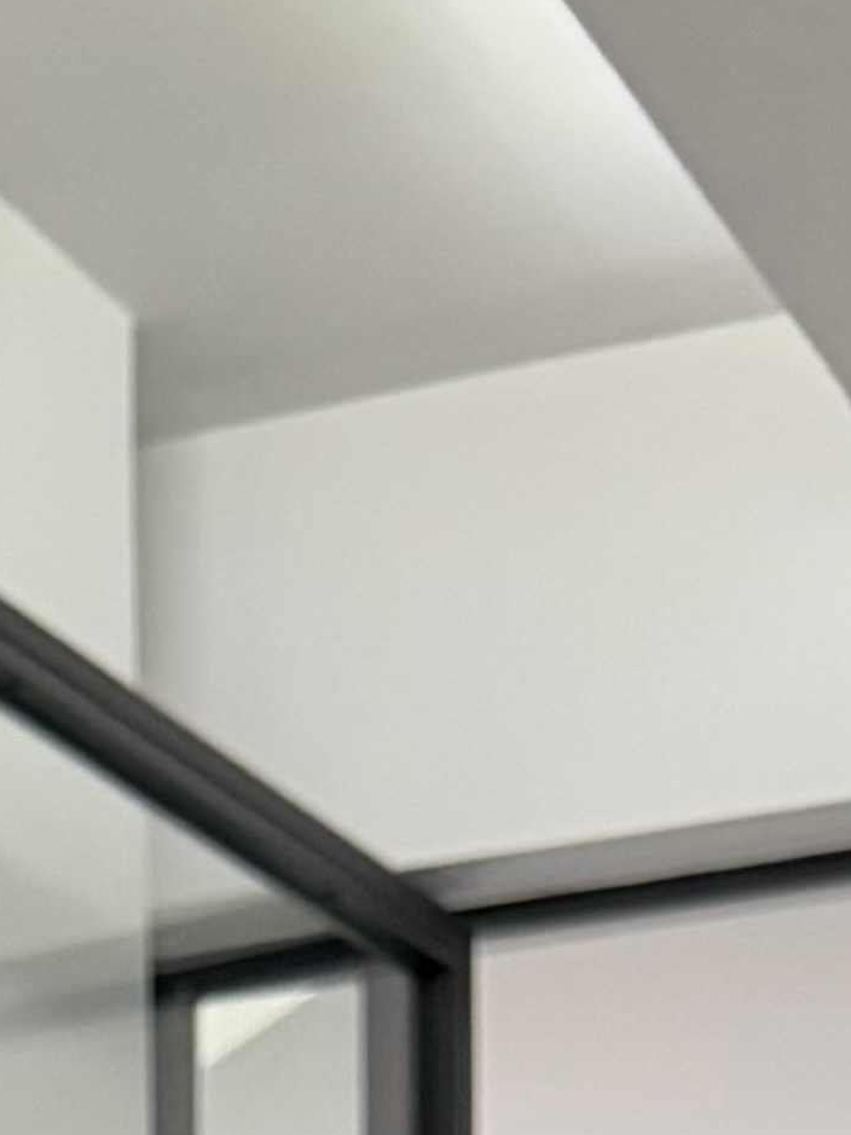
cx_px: -511
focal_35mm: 146
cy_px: 3073
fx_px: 4787
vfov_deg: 10.7
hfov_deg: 9.8
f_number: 1.78
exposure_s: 1/60
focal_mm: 6.76
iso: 320
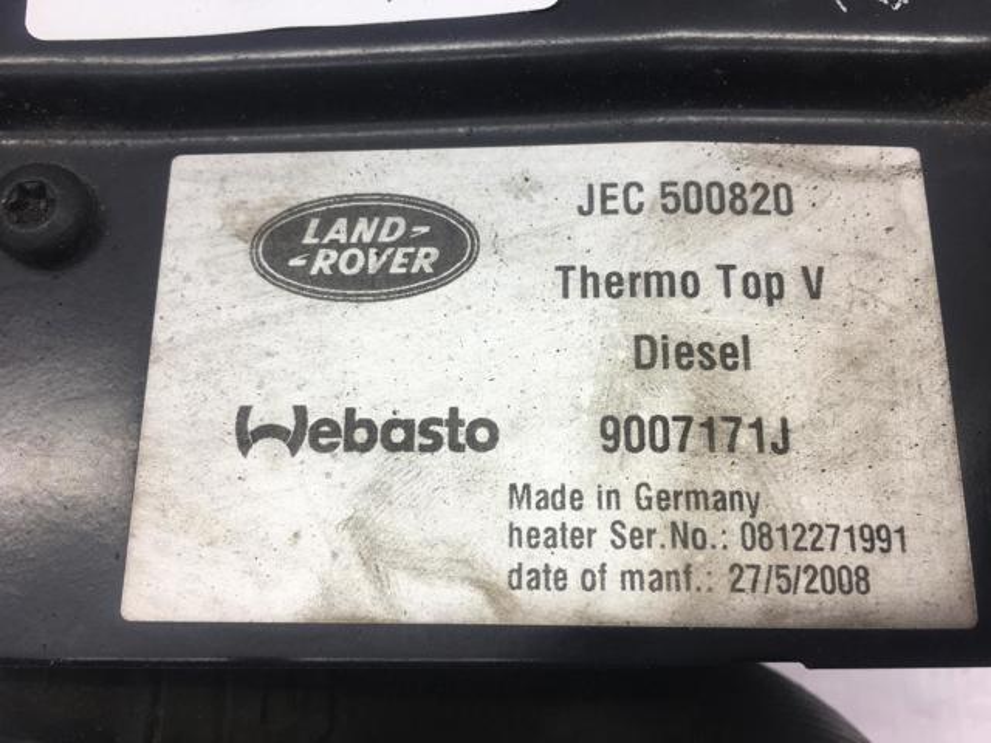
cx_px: 496
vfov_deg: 48.2
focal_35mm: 29
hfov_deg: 61.7
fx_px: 830
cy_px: 372
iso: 32
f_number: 2.2
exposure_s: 1/100
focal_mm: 4.15
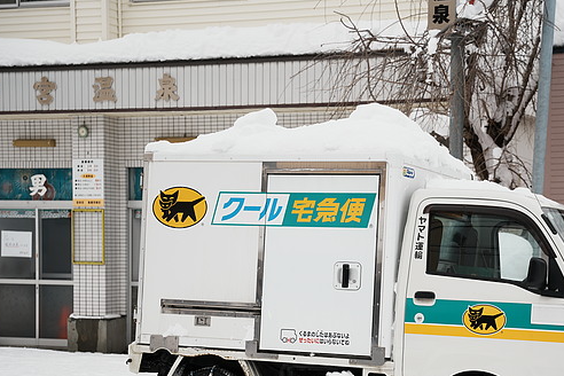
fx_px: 1333
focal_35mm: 85
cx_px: 393
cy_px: 279
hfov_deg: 23.7
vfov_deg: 16.0
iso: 125
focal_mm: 53.7
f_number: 2.8
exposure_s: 1/2000
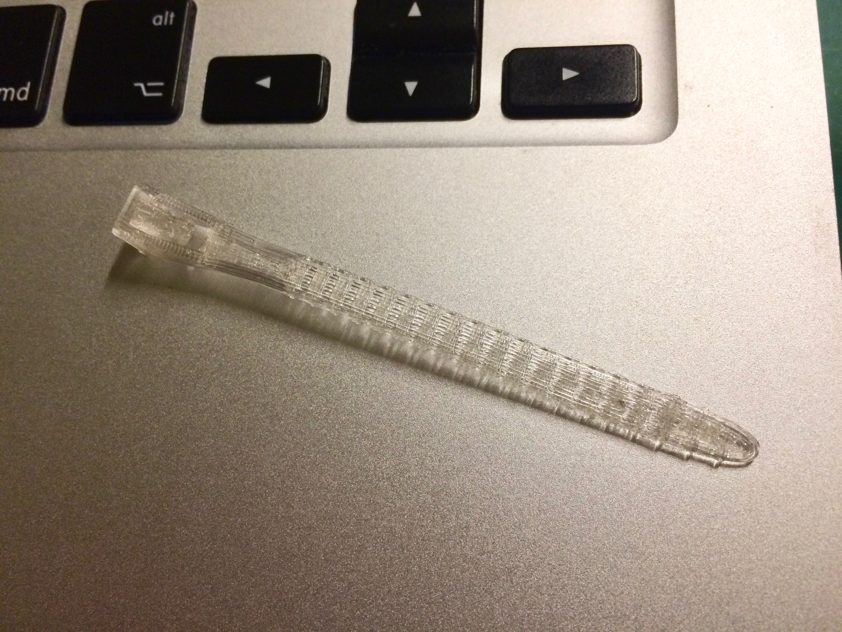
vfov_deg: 48.2
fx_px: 705
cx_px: 421
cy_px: 316
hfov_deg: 61.7
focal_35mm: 29
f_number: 2.2
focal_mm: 4.15
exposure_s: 1/33
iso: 80
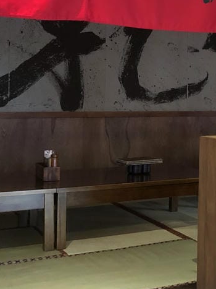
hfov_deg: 19.3
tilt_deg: -2.2
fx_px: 599
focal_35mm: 72
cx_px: 258
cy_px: 98
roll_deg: -1.2
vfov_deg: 26.9
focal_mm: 3.99
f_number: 1.8
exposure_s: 1/4
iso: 100
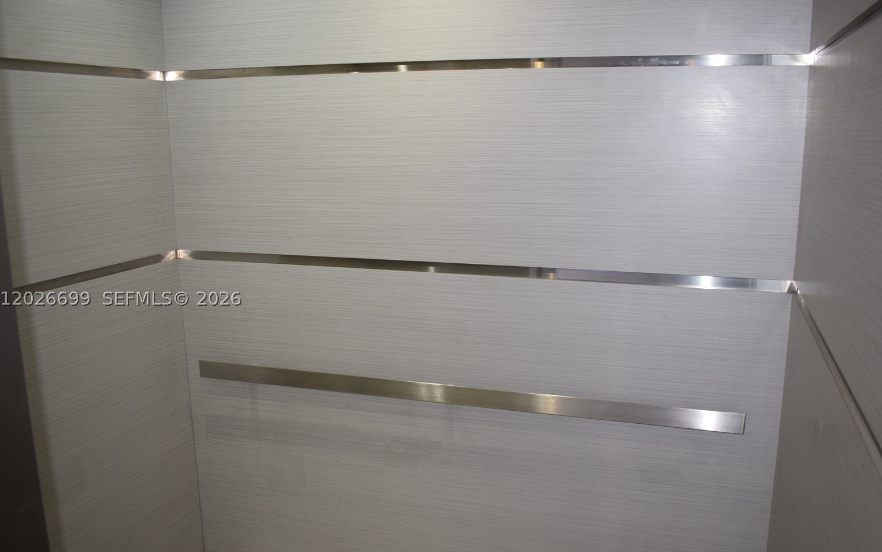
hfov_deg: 62.9
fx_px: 721
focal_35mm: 30
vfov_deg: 41.8
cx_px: 464
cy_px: 298
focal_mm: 18
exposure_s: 1/100
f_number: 5
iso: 800
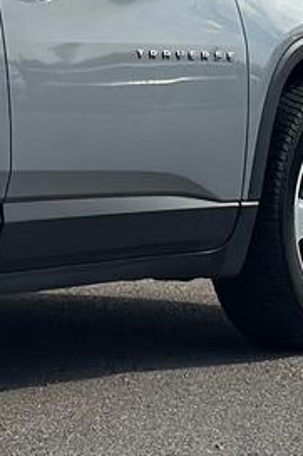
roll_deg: +2.1
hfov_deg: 5.7
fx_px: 2970
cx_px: -382
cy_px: 59
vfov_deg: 8.7
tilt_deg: -0.5
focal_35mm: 235
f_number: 1.78
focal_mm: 6.86
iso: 100
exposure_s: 1/7092
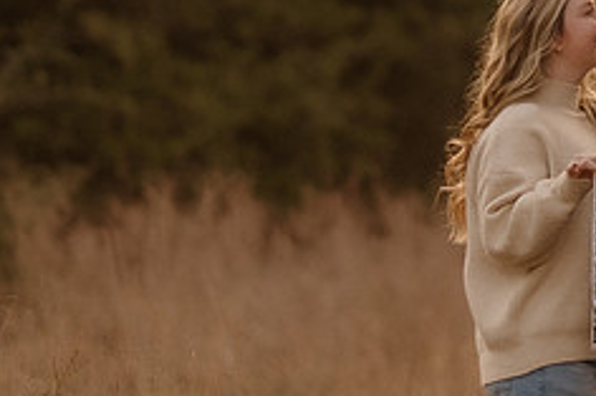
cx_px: 611
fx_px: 5162
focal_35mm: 312
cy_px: 96
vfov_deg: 4.4
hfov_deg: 6.6
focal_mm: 85
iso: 320
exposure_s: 1/1000
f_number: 1.4
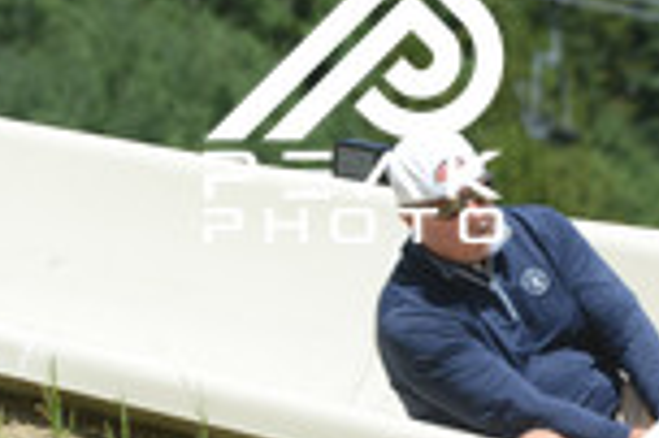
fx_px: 9381
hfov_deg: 4.0
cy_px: 510
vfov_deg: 2.7
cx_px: 659
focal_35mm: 513
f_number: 6.3
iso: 200
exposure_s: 1/640
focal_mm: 195
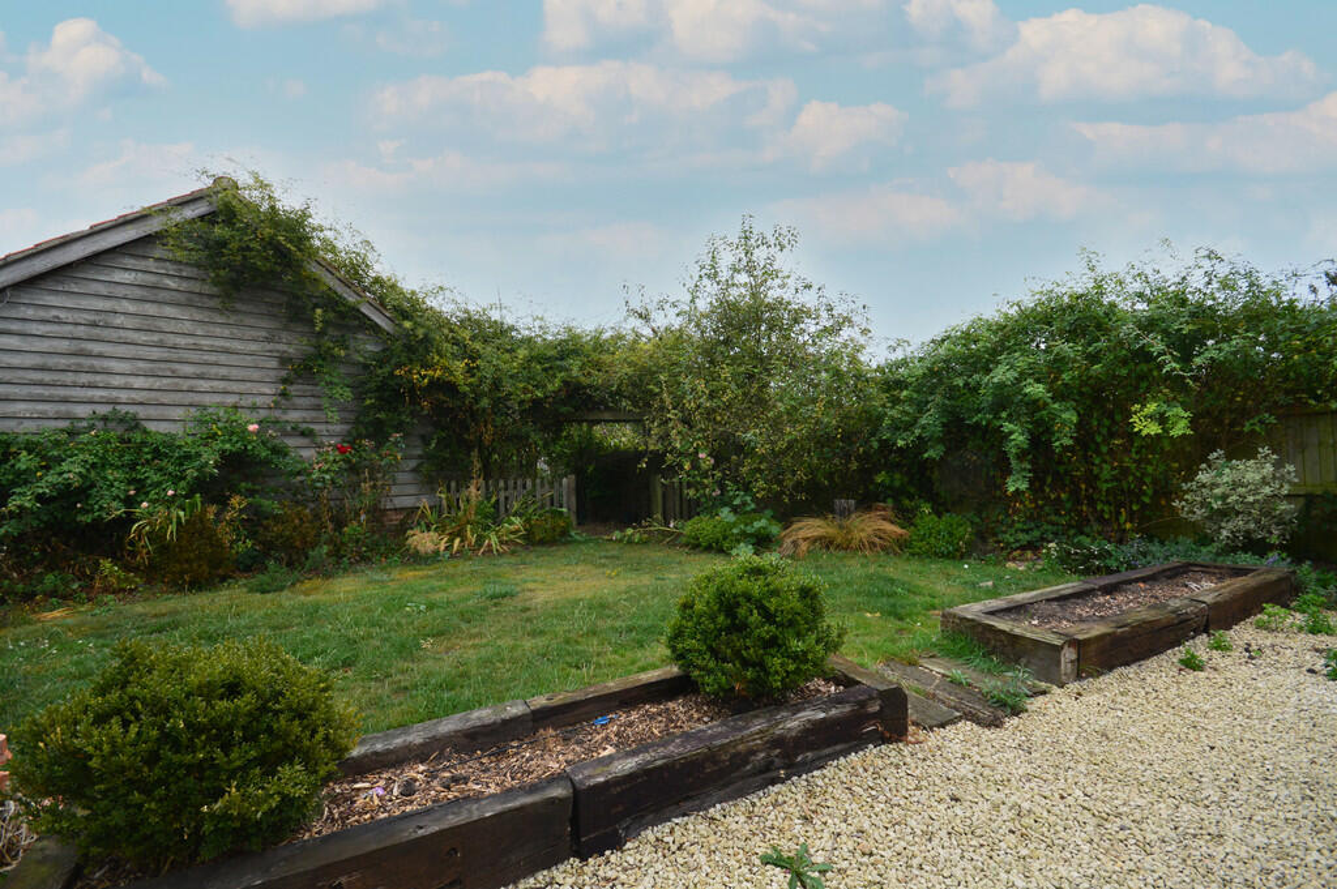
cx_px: 668
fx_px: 557
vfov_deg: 77.2
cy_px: 444
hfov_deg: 100.4
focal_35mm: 15
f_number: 8
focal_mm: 10
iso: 400
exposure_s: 1/80
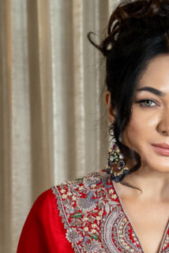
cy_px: 321
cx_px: 148
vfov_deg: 11.7
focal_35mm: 171
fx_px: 1204
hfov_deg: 8.0
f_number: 4
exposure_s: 1/125
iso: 1000
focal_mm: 61
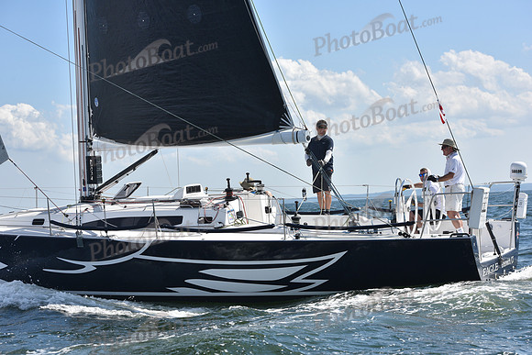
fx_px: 1271
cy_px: 178
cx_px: 266
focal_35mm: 86
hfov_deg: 23.6
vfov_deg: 15.9
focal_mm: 86
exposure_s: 1/1250
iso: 320
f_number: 9
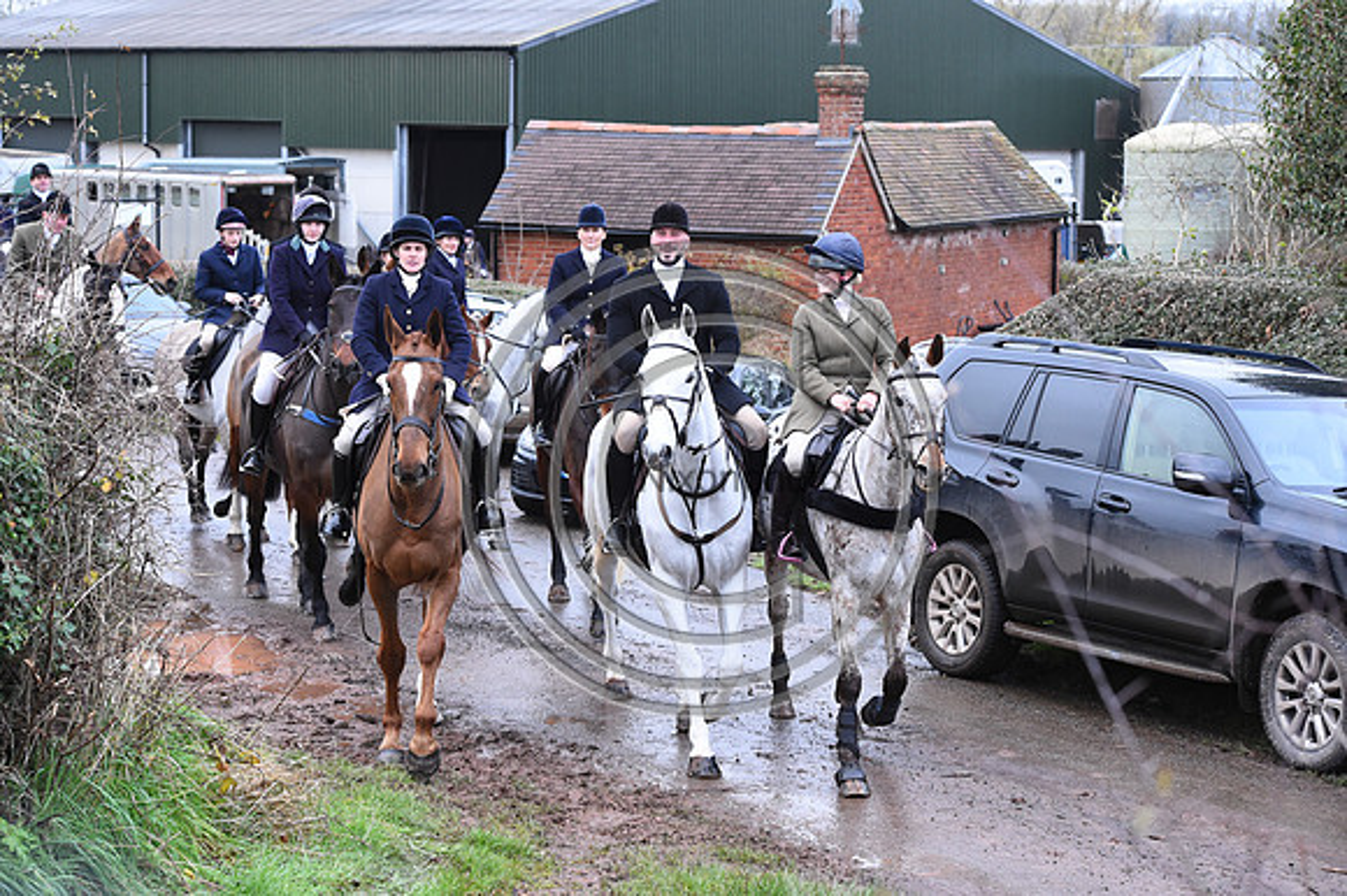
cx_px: 674
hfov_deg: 24.8
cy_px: 448
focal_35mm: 82
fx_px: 3066
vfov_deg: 16.6
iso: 3200
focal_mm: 82
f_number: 5.6
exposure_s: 1/1000
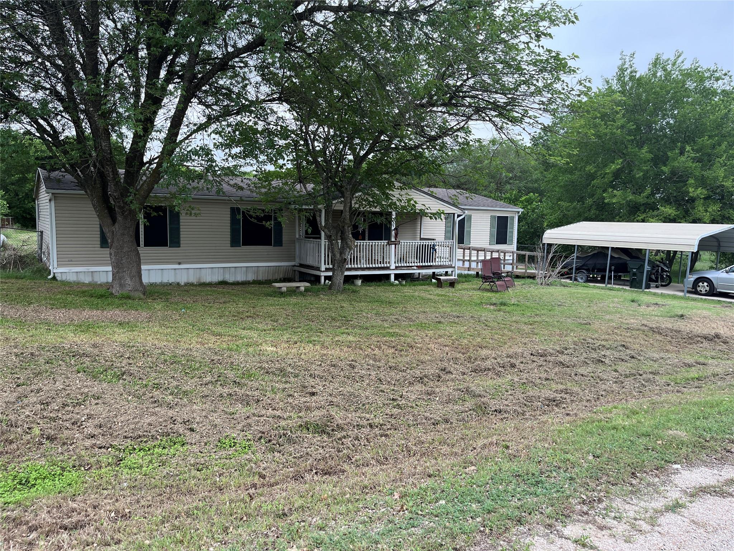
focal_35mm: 26
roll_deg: -1.7
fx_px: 551
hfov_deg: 67.3
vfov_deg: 53.1
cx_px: 367
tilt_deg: -5.4
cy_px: 276
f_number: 1.6
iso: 50
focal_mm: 5.1
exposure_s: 1/688
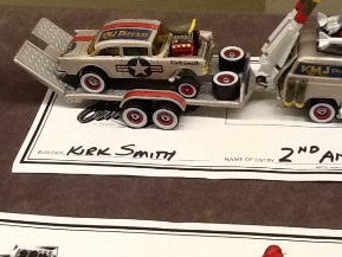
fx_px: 682
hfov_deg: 27.8
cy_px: 58
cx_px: 247
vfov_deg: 21.1
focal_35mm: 69
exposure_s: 1/30
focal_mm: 2.03
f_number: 2.4
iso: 160
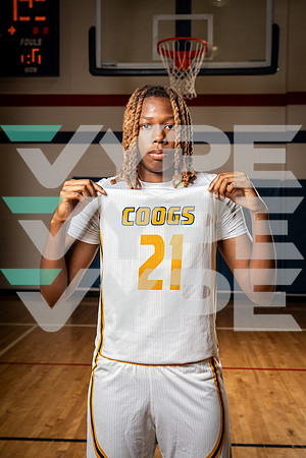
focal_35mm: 46
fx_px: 586
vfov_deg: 42.7
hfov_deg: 29.2
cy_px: 229
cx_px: 153
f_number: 5.6
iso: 125
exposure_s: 1/250
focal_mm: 46
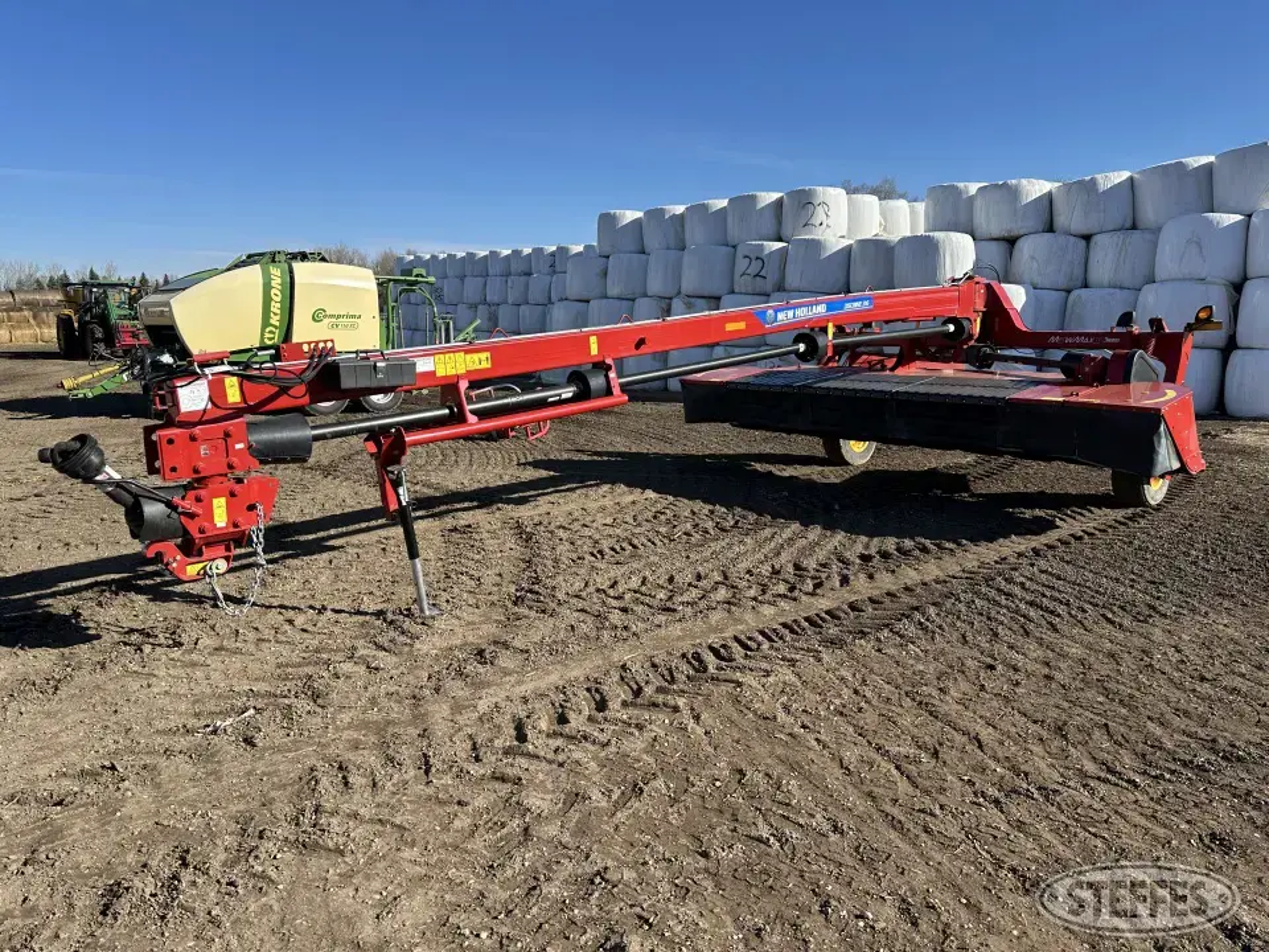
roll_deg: +0.7
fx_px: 880
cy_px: 476
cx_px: 634
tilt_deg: -11.6
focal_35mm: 24
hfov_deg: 71.6
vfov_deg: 56.8
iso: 80
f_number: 1.78
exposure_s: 1/3472
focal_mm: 6.86
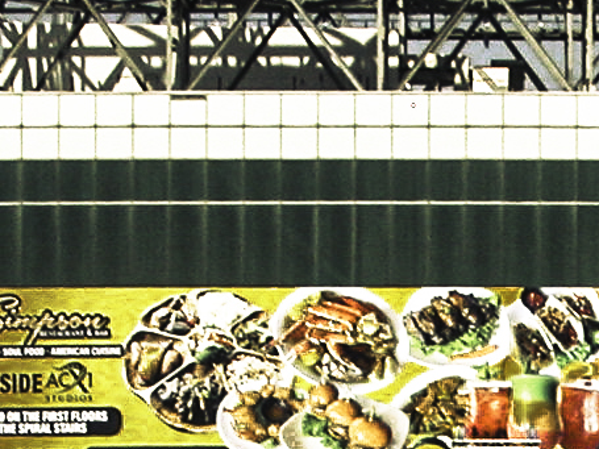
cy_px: 783
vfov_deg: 7.3
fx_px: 3408
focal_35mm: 197
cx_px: 779
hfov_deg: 9.9
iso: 100
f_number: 8
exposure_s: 1/450
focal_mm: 8.9
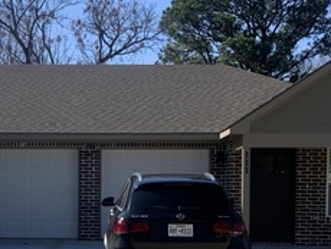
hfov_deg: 23.0
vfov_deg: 17.4
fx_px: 804
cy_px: 206
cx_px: 86
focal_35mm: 84
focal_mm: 3
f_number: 1.8
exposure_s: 1/2141
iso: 16
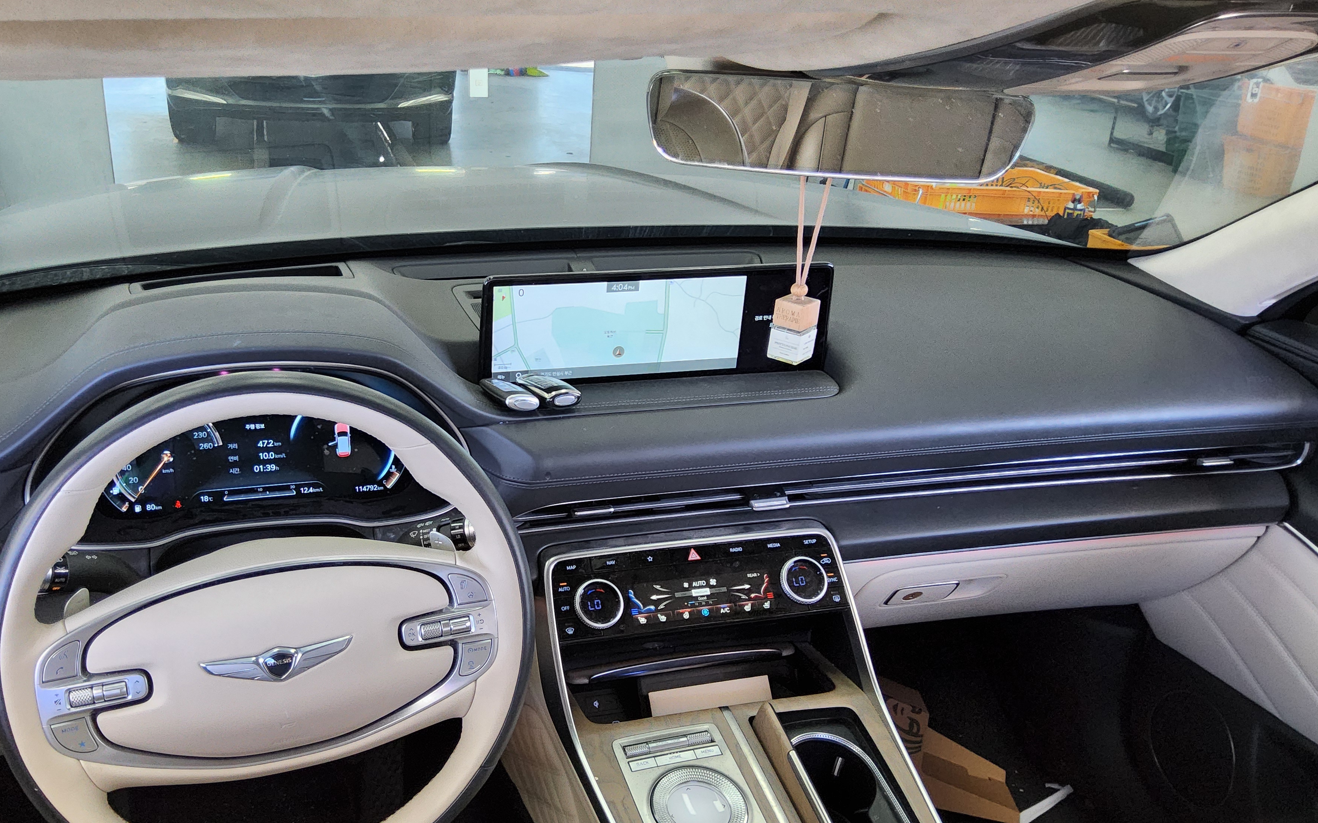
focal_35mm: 31
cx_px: 558
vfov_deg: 40.6
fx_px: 1113
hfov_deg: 60.9
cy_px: 435
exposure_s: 1/120
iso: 400
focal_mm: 3.08
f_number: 2
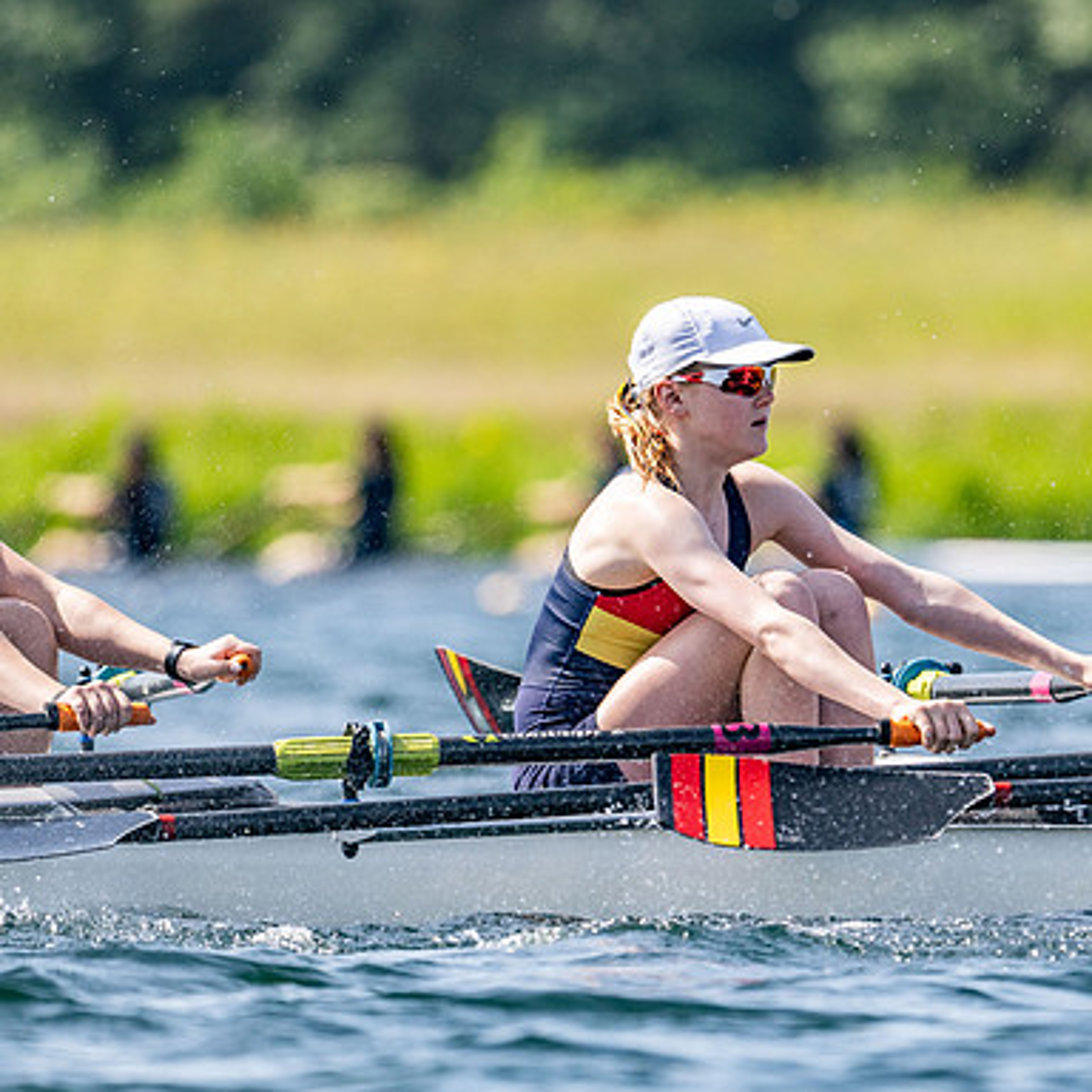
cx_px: 779
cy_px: 546
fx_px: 27482
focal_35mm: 770
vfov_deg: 2.3
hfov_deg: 2.3
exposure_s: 1/2500
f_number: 4.5
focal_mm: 400
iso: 280
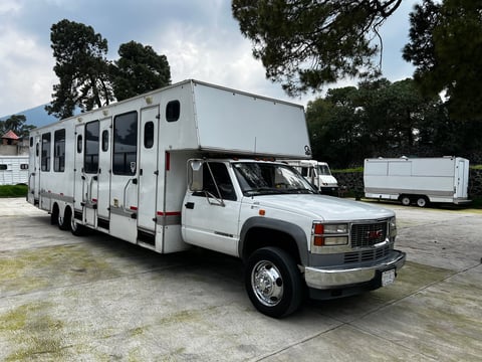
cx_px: 241
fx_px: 362
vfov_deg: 53.1
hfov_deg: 67.3
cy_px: 181
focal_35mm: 26
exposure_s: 1/3257
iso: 50
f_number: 1.5
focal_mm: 5.7
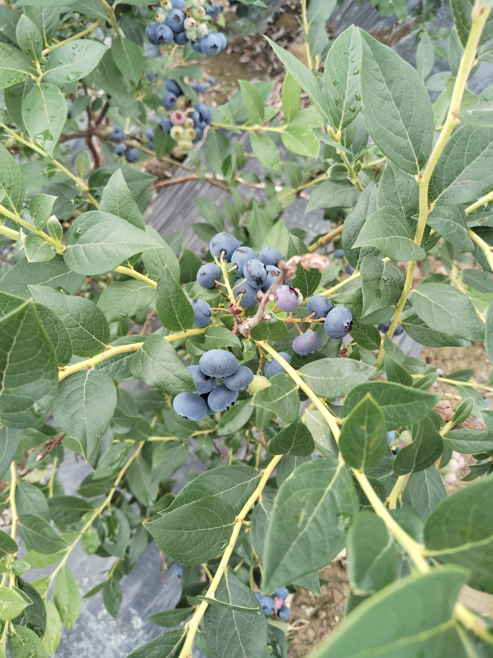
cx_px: 246
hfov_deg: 51.3
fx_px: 513
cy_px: 329
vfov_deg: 65.3
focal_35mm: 27
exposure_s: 1/100
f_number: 1.8
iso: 203
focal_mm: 4.05
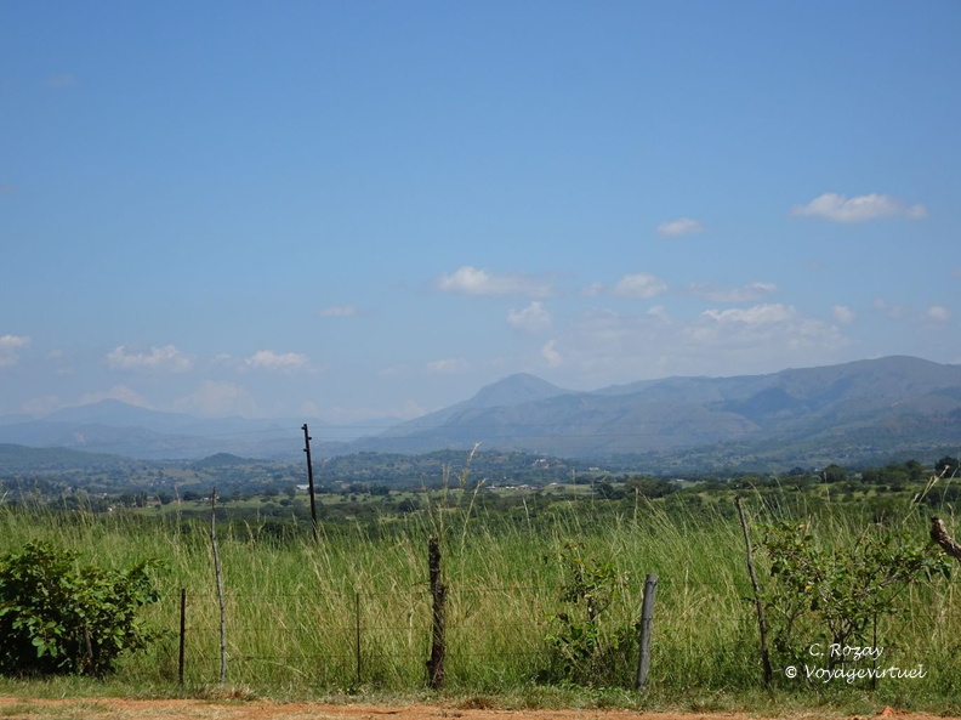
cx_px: 480
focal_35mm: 85
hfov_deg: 23.0
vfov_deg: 17.3
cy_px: 360
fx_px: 2358
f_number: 5
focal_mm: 14.54
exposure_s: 1/640
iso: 80
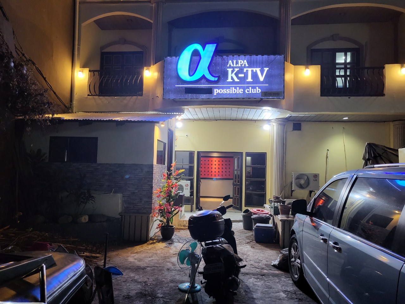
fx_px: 304
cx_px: 202
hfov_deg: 67.3
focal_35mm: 26
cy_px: 152
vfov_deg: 53.1
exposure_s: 1/40
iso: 500
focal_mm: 4.25
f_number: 1.8
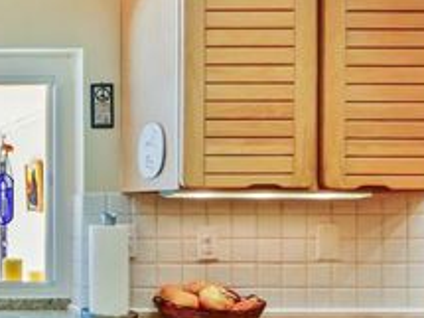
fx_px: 563
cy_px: 217
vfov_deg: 31.2
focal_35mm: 46
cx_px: -184
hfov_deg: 29.1
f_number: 4
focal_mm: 7
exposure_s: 1/60
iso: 800
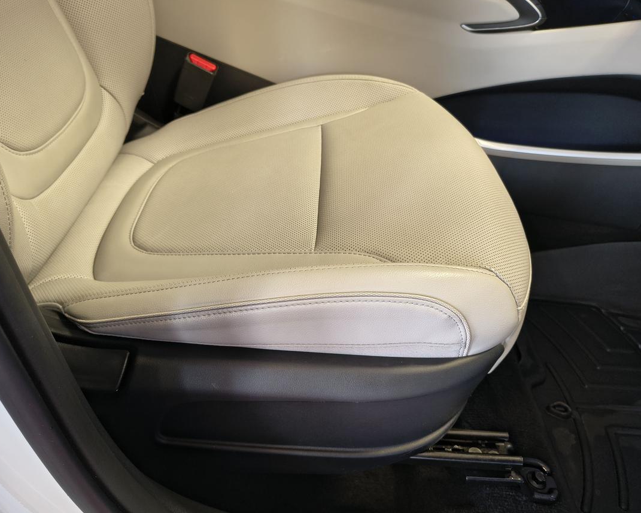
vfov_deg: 51.5
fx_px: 531
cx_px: 269
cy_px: 254
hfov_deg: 61.9
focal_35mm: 28
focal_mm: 5.56
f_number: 1.8
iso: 530
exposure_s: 1/60
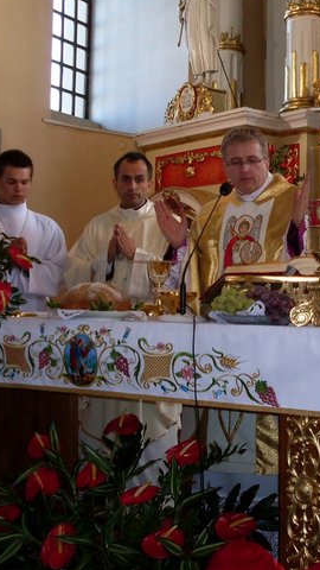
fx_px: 845
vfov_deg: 37.2
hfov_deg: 21.0
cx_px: 294
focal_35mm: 56
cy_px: 282
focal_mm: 6.3
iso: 100
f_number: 2.8
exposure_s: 1/45
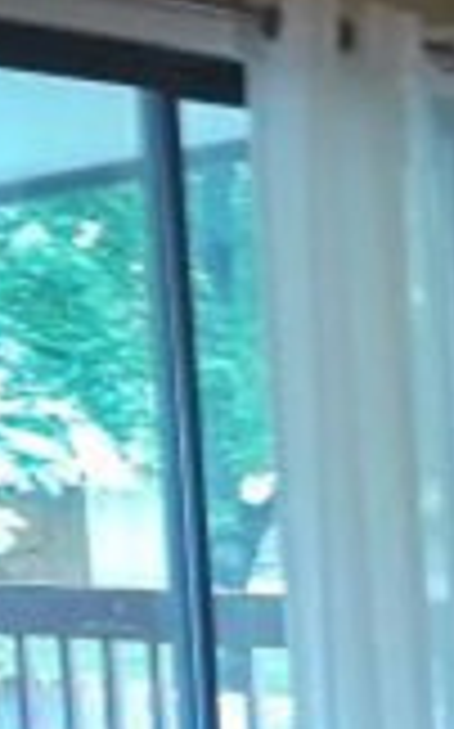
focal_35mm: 117
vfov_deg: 17.3
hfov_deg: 10.7
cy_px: 788
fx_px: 2320
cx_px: 719
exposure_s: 1/30
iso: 125
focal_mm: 2.9
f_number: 1.9
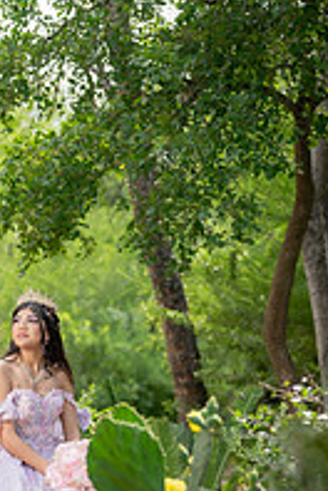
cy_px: 337
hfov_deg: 9.2
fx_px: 2023
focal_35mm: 148
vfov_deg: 13.8
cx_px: 55
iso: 200
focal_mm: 65
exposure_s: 1/1250
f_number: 2.5
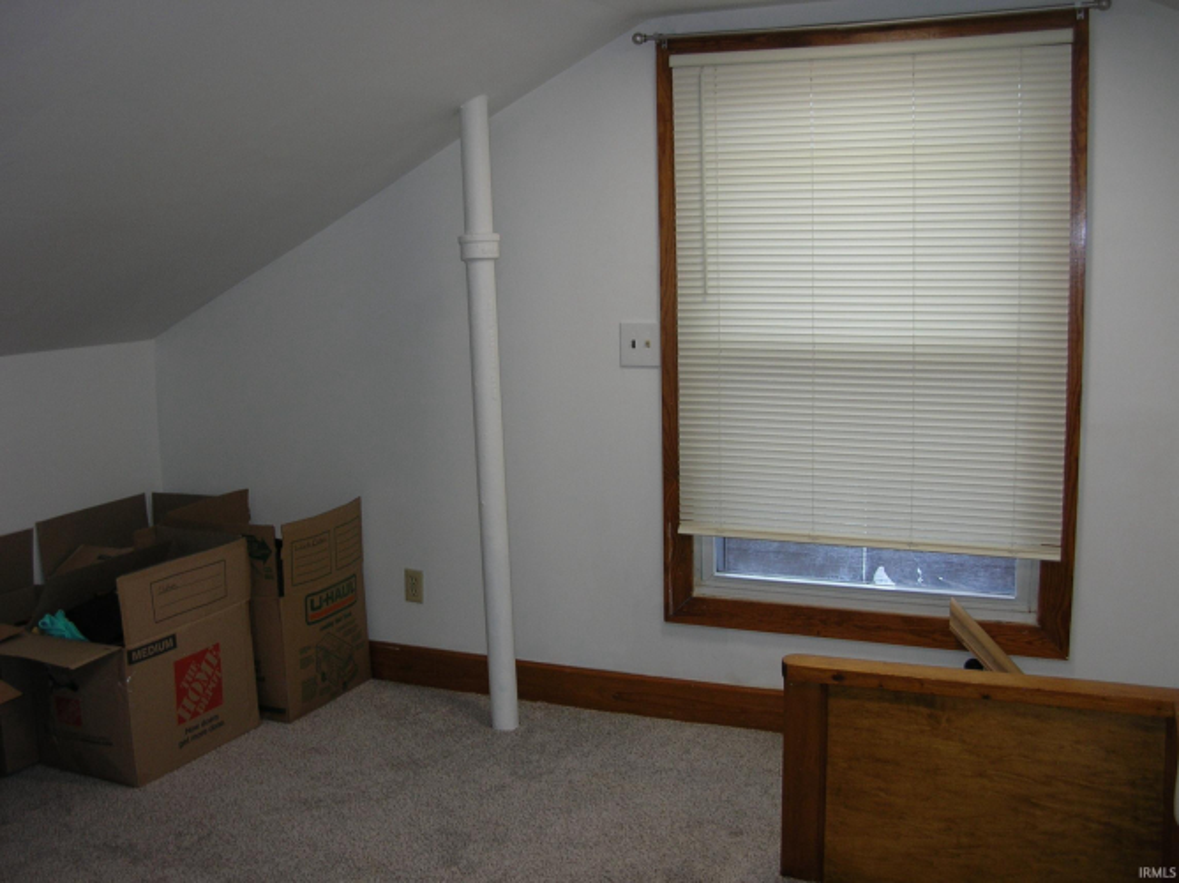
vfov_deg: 39.6
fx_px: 1225
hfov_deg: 51.4
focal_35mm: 36
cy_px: 442
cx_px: 590
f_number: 2.7
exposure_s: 1/30
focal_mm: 6
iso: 50
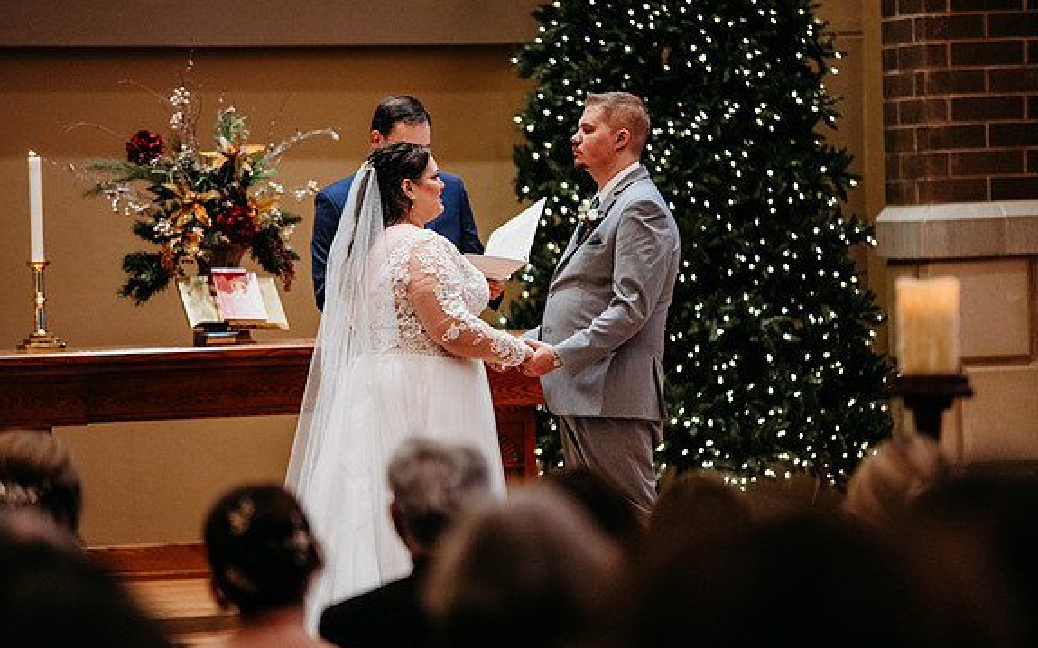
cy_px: 308
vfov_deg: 7.3
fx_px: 5091
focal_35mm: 180
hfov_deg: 11.6
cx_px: 522
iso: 2000
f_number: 2.8
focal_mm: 175
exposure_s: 1/250
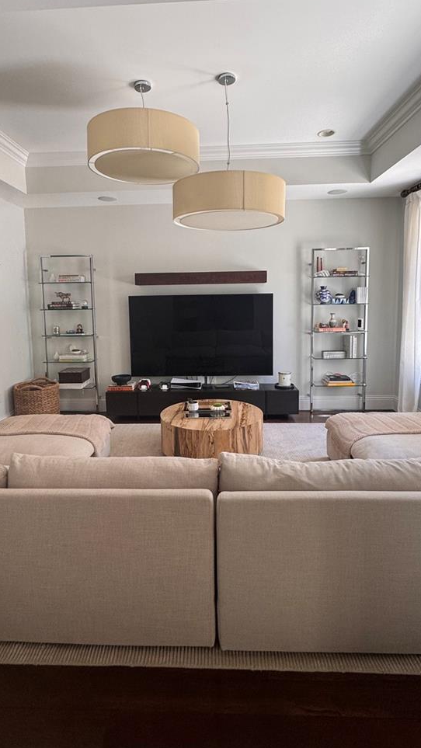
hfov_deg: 58.3
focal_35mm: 19
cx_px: 198
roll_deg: +2.3
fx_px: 377
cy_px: 335
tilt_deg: -5.3
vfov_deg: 89.2
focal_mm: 2.22
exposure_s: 1/99
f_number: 2.2
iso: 160
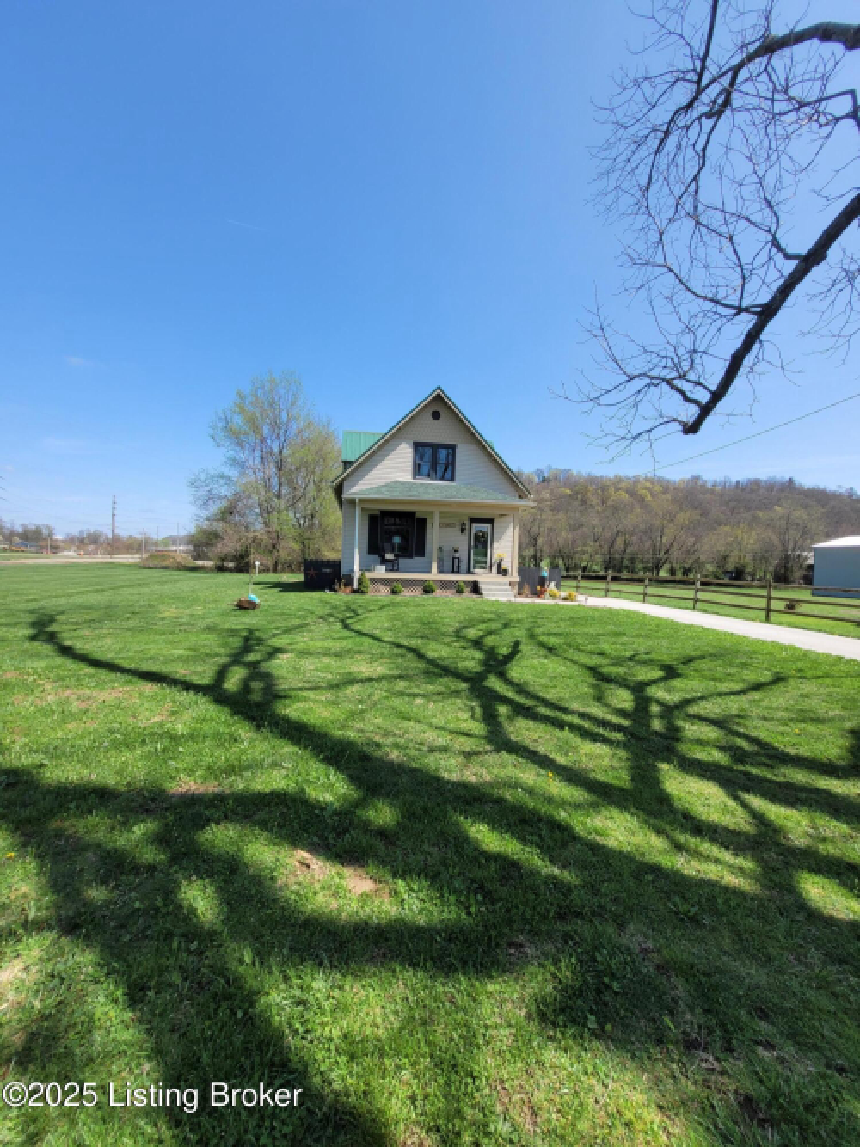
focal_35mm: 13
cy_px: 574
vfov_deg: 106.2
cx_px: 430
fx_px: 431
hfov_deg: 89.9
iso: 40
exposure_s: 1/1044
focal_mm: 1.74
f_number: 2.2
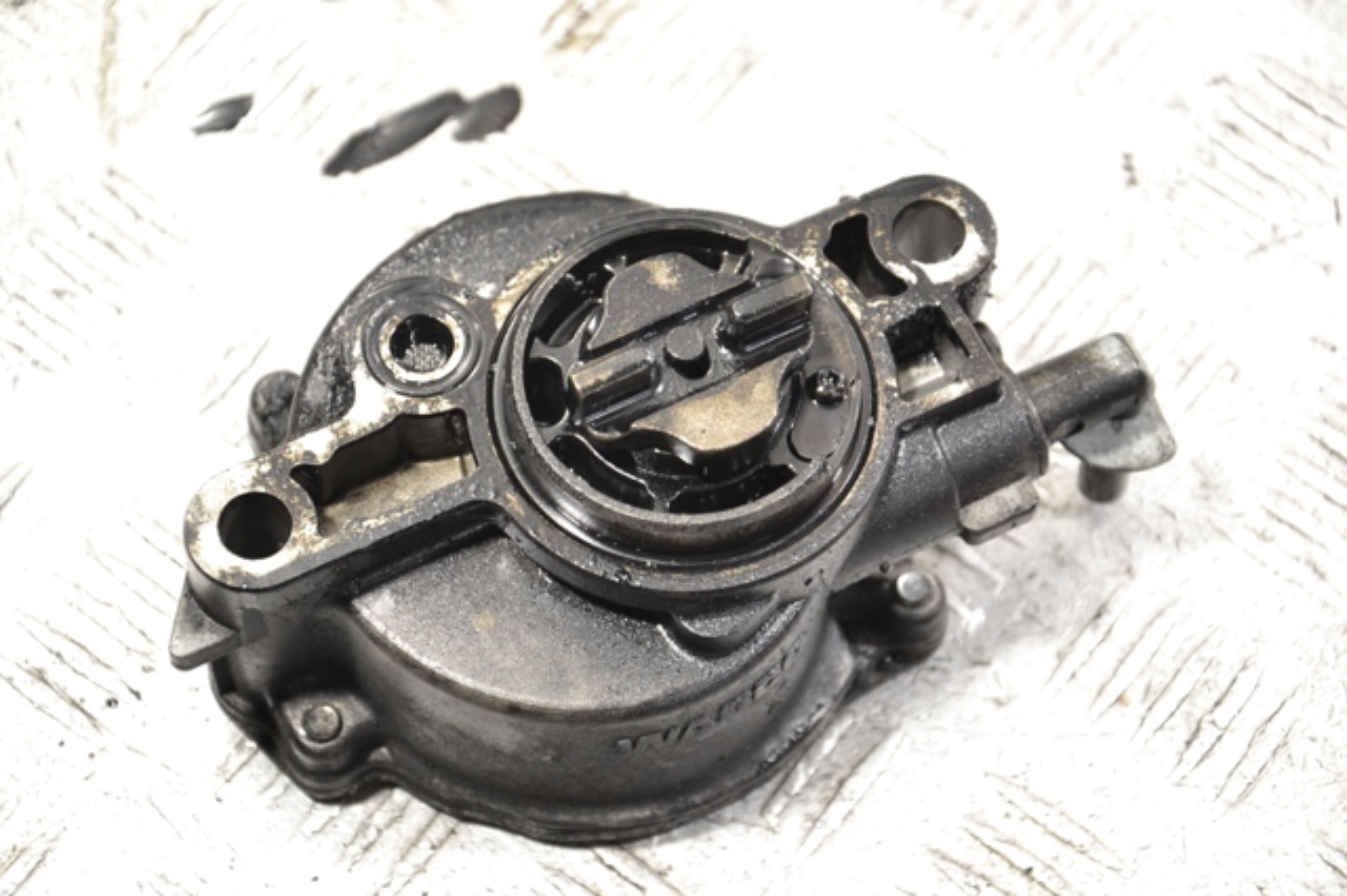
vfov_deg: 12.2
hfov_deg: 18.2
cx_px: 674
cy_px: 448
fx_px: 4207
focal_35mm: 112
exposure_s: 1/50
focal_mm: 75
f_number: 5.3
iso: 800
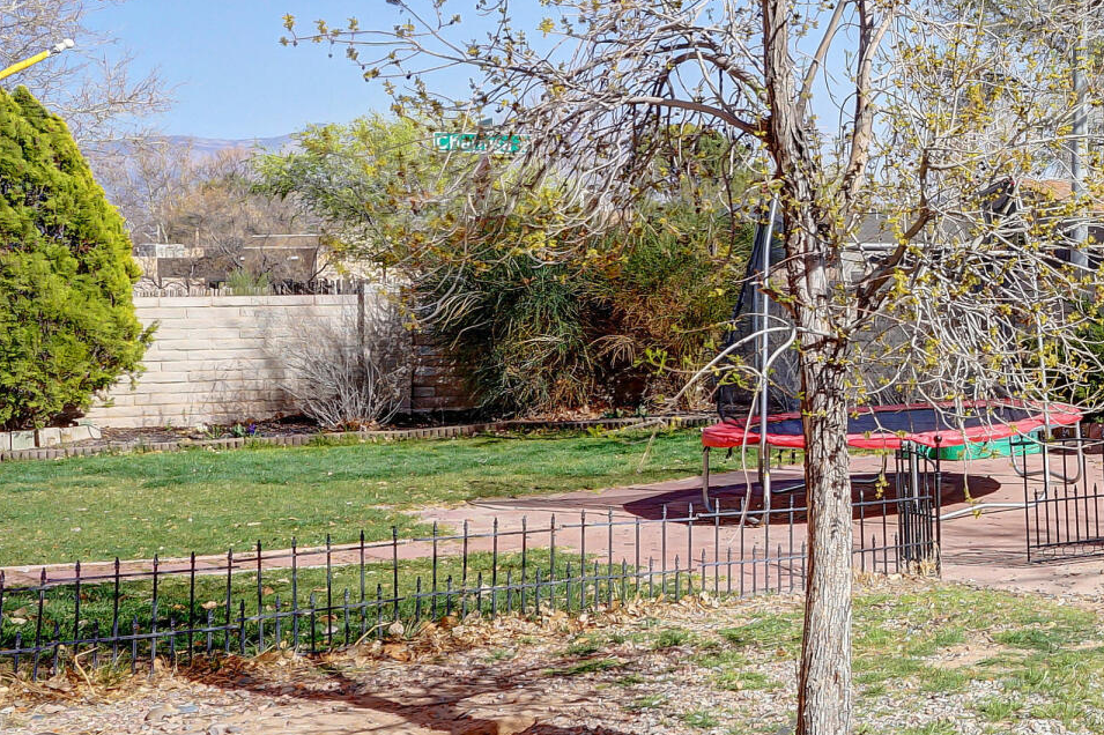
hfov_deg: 24.3
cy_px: 261
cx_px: 1628
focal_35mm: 66
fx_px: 2023
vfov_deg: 20.5
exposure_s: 1/400
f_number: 9
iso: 100
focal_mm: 21
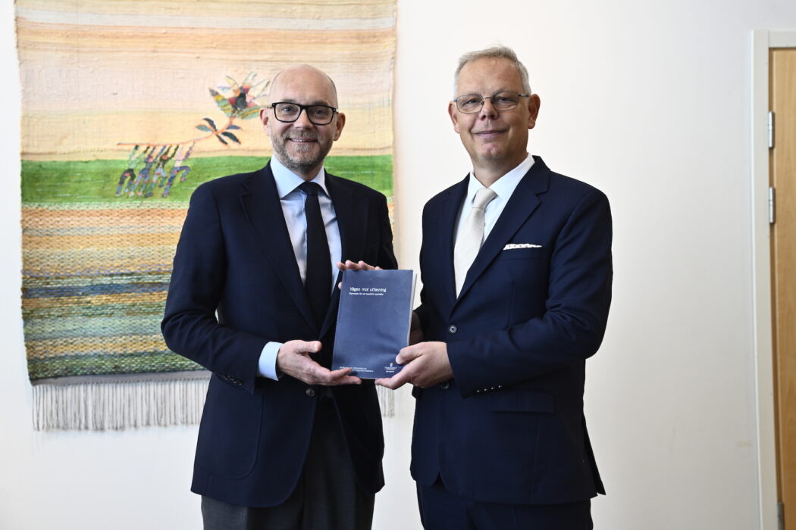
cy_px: 265
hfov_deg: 42.7
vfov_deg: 29.2
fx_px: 1017
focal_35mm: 46
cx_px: 398
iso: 500
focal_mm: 46
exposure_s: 1/50
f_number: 4
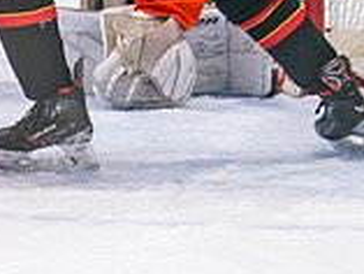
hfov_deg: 3.3
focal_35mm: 595
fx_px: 6261
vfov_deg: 2.5
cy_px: 69
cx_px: -137
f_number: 2.8
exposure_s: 1/640
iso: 800
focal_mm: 100
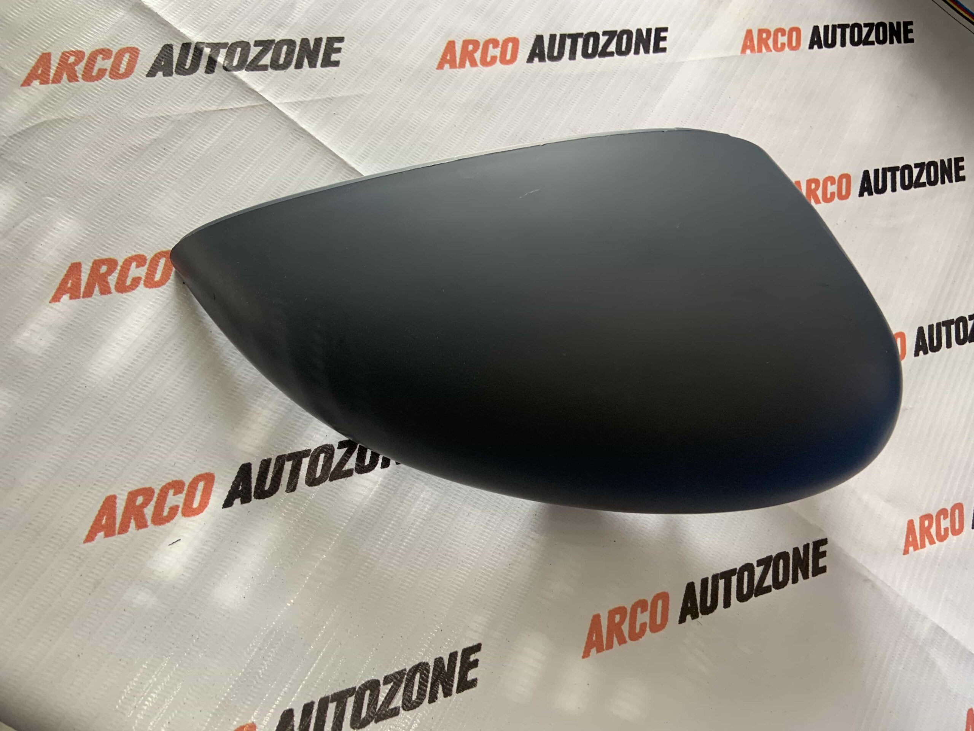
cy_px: 366
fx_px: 732
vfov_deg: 53.1
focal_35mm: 26
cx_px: 487
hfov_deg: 67.3
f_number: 1.8
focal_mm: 4.25
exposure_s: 1/98
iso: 100
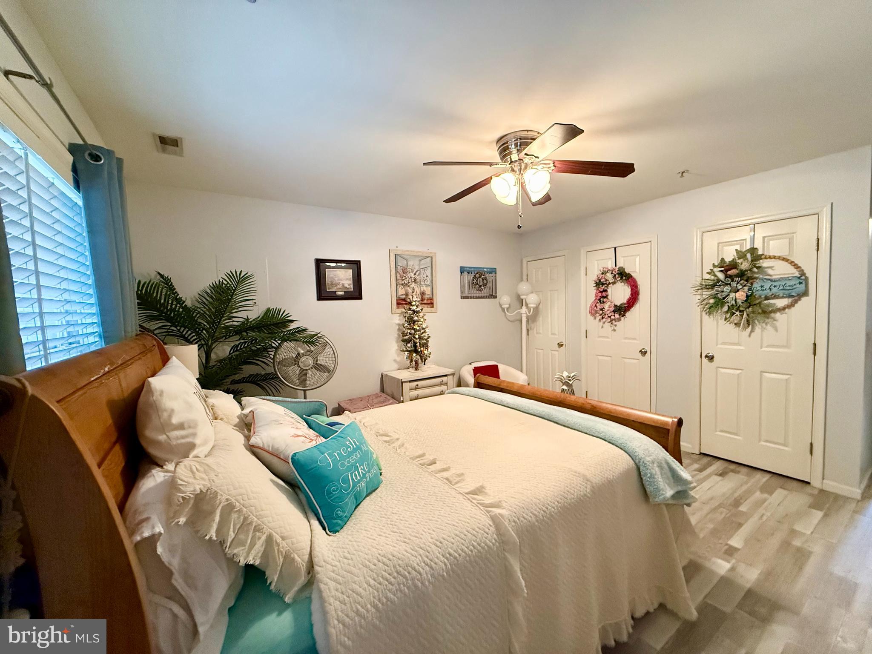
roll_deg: +1.7
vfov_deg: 85.7
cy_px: 327
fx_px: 353
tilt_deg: -3.1
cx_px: 436
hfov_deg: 102.1
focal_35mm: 14
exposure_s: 1/60
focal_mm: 2.22
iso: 640
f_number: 2.2
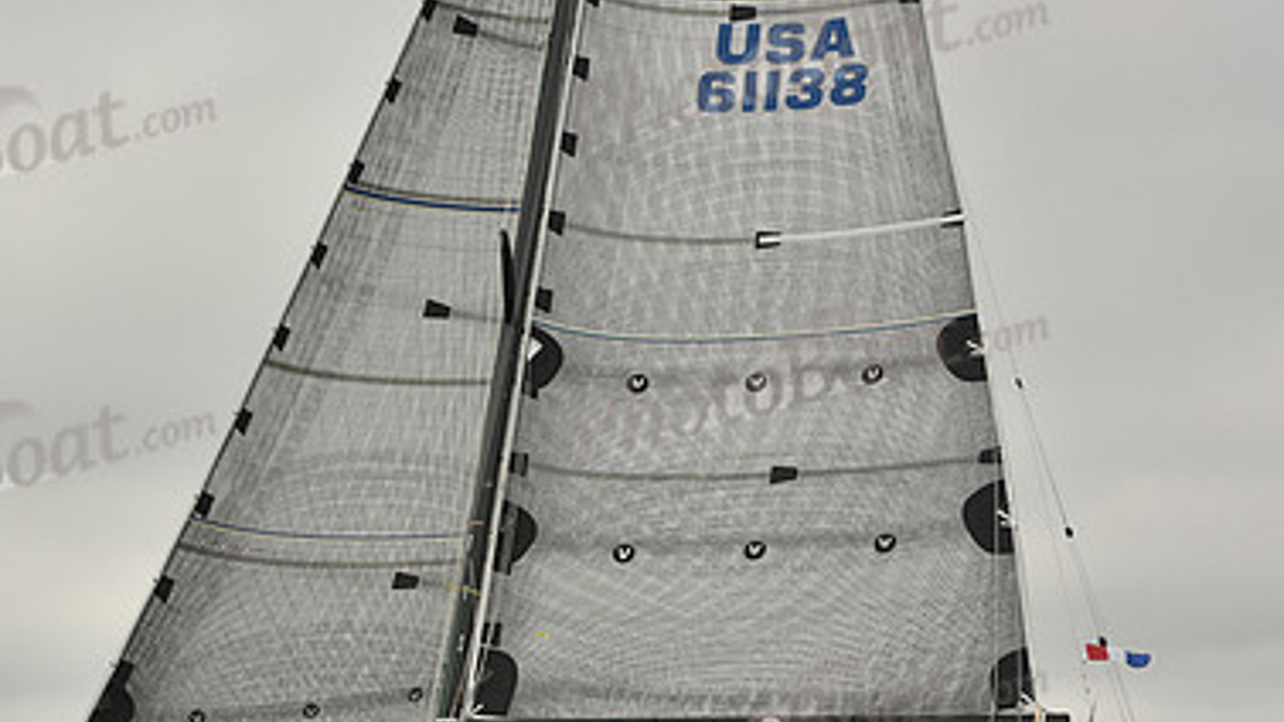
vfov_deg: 10.0
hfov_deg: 17.7
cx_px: 395
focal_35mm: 121
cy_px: 601
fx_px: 4119
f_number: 8
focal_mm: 75
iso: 320
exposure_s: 1/800
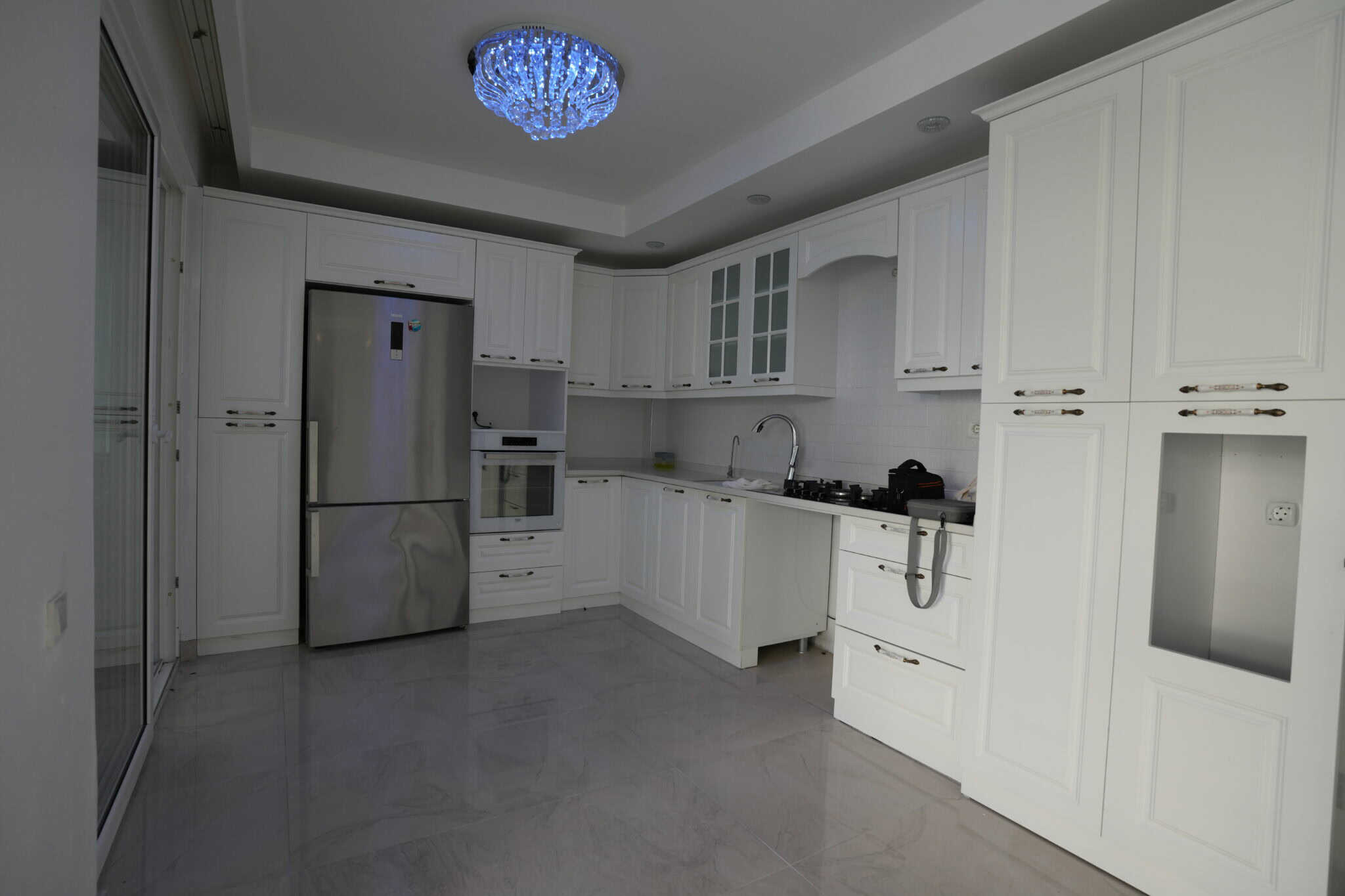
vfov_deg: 70.4
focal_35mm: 17
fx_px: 635
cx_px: 672
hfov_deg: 93.3
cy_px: 448
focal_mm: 17
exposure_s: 1/160
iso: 320
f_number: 4
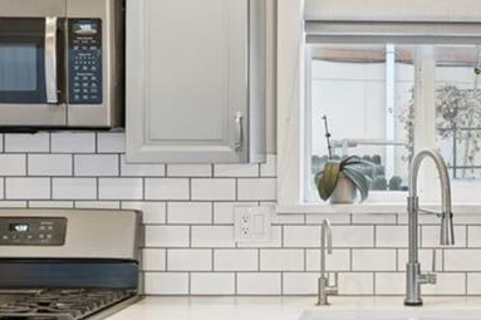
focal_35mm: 71
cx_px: 433
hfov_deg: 27.4
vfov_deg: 19.2
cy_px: 164
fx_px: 948
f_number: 9
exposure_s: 1/6
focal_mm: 17
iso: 400
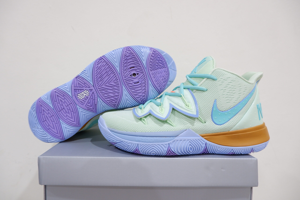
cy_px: 100
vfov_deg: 55.2
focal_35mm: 23
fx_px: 192
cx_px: 150
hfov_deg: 76.1
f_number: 3.5
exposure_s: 1/25
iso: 640
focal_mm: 15
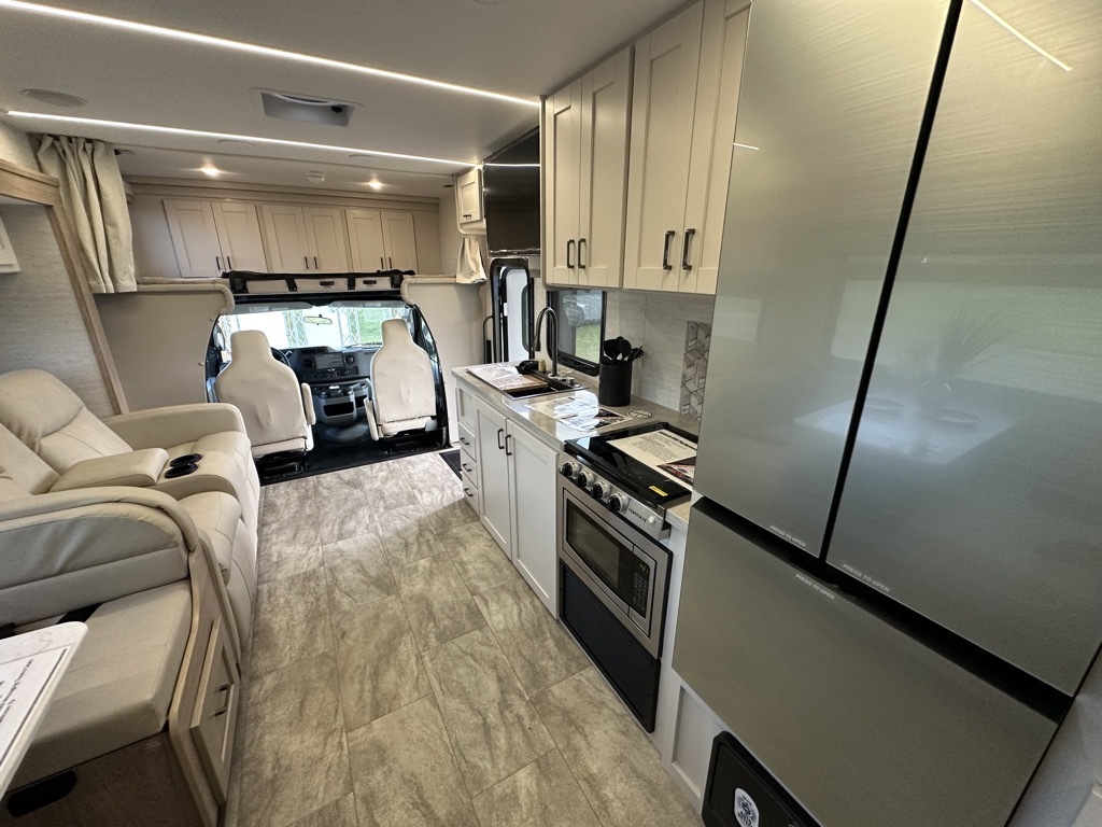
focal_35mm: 14
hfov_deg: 102.1
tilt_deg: -19.4
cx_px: 551
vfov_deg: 85.7
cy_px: 414
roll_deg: -1.2
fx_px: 446
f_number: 2.2
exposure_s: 1/114
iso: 250
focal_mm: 2.22
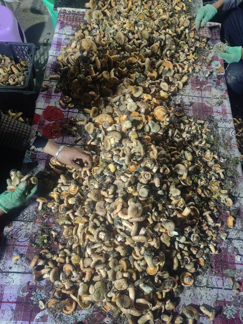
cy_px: 162
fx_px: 253
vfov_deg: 65.3
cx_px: 122
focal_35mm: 27
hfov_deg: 51.3
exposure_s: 1/100
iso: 1600
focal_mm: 5.52
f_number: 1.9
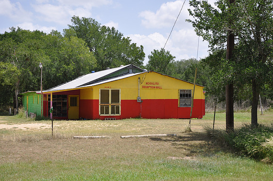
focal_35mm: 52
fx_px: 398
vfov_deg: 25.7
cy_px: 90
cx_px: 136
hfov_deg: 37.9
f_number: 7.1
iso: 200
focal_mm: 35
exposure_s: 1/200
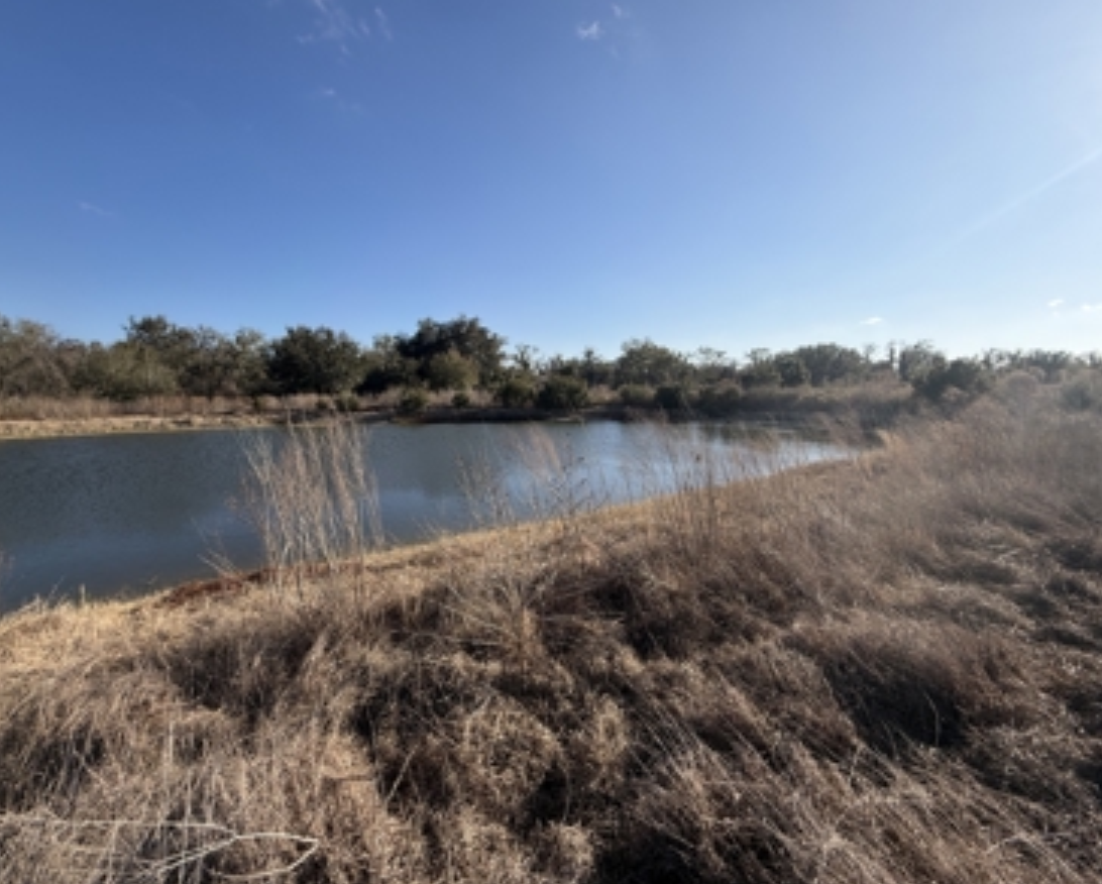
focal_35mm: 15
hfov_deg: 96.6
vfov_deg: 84.1
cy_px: 433
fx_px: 490
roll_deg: +2.1
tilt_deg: -5.5
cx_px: 521
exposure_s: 1/770
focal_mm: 2.22
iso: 25
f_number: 2.2
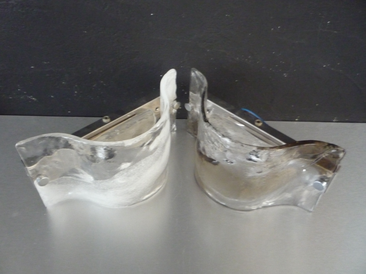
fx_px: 317
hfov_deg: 60.0
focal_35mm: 30
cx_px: 183
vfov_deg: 46.8
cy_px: 137
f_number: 3.3
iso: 800
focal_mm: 5.2
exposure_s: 1/15
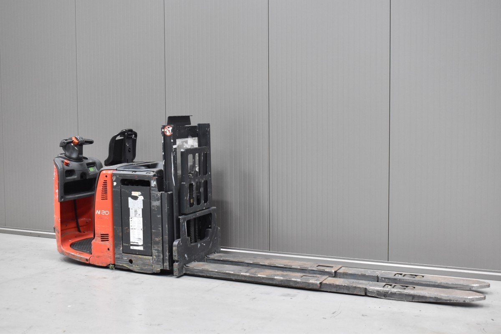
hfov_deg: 45.0
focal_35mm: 44
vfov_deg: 30.8
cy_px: 167
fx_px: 605
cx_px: 250
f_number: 5
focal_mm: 29
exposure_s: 1/40
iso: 1600
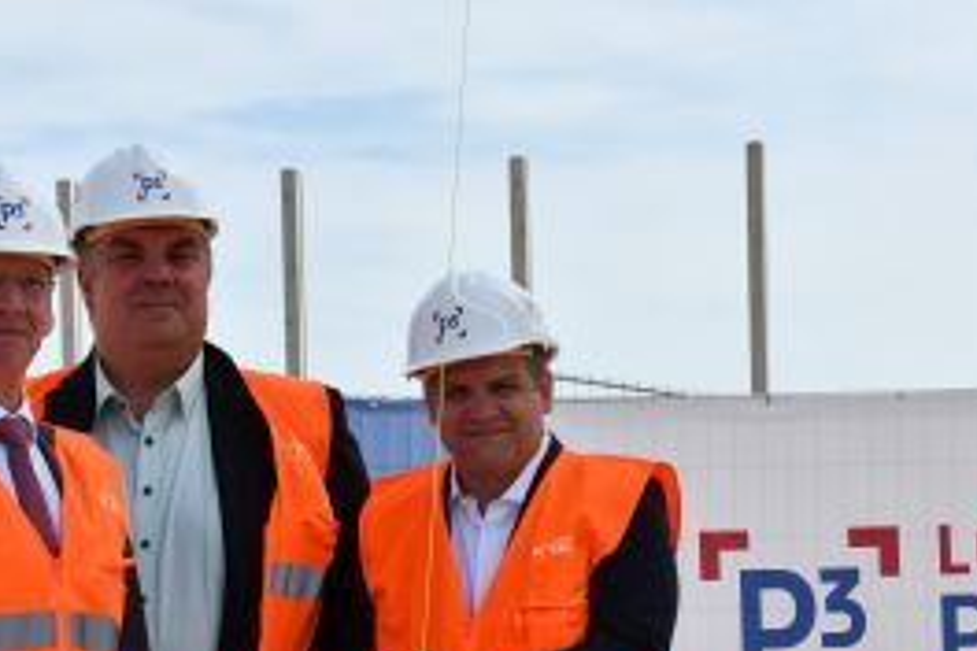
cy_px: 564
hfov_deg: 17.8
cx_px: 581
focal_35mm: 115
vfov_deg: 11.8
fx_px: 3121
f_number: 8
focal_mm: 44
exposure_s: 1/1250
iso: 400
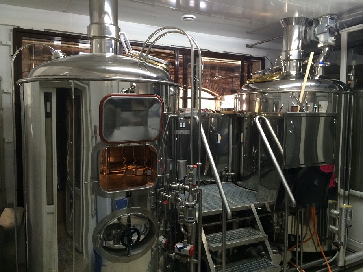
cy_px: 136
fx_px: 315
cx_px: 182
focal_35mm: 30
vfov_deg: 46.8
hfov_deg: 60.0
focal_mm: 4.12
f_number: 2.2
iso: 160
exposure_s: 1/30
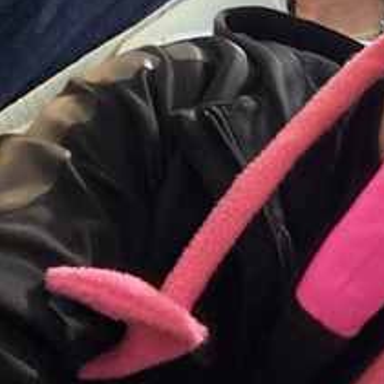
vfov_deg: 23.2
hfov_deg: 22.3
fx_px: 929
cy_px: 116
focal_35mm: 74
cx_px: 400
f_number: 1.9
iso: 320
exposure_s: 1/33
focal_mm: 2.69
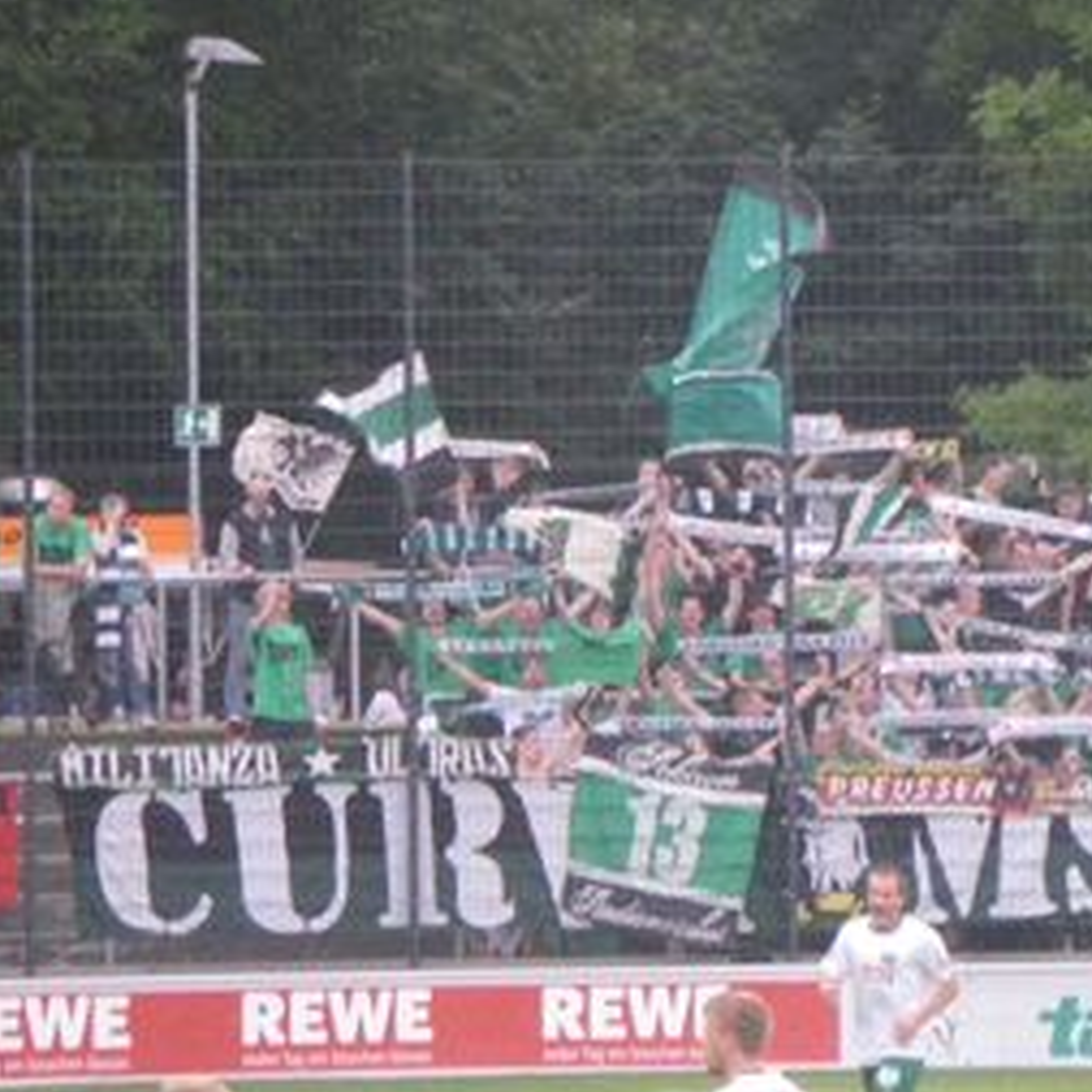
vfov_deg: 3.3
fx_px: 18880
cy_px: 365
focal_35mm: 529
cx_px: 695
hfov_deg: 3.3
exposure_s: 1/200
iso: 800
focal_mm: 44.1
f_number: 5.4
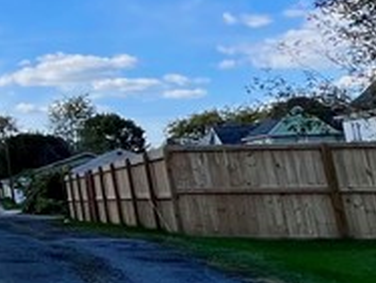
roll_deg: -0.3
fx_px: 773
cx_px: -420
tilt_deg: +12.8
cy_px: 22
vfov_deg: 20.3
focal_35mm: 71
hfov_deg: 17.3
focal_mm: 1.57
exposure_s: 1/1033
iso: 32
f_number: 1.8
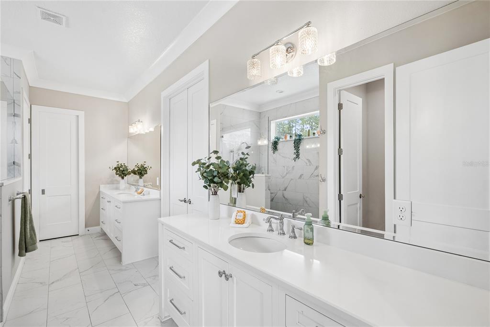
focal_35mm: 16
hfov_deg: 96.7
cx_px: 245
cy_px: 164
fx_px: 218
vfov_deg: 73.8
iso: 400
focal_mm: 16
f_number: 8
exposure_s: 1/50
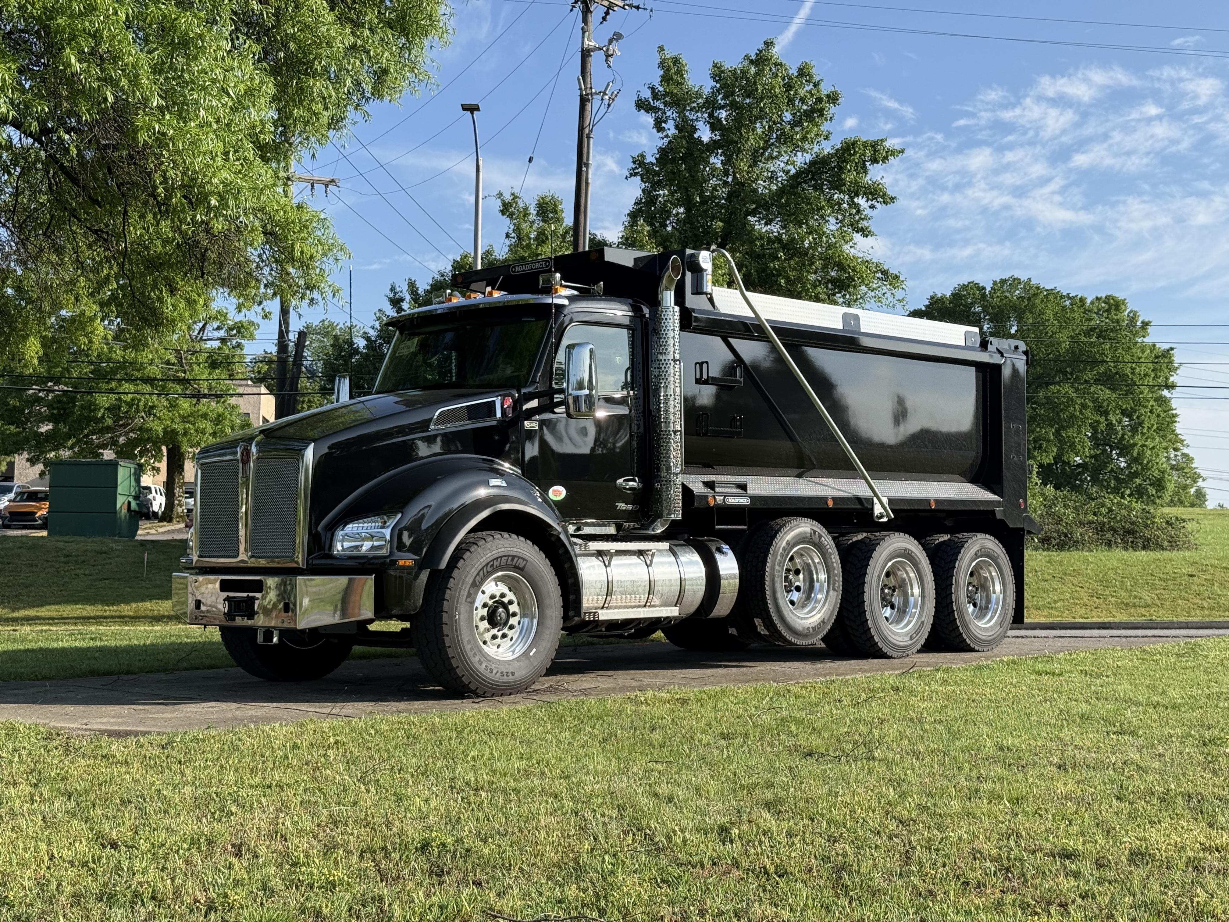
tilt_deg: +5.7
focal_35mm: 48
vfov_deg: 30.3
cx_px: 614
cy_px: 461
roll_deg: -1.4
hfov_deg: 39.7
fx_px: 1704
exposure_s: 1/2494
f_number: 1.78
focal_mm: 6.76
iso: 64
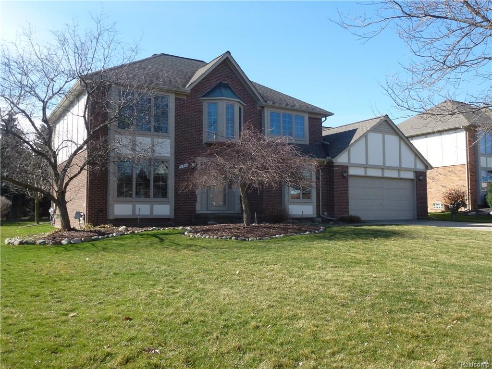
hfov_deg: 60.0
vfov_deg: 46.8
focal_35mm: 30
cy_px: 184
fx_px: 426
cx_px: 246
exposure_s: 1/500
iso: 100
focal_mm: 5.4
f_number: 3.5
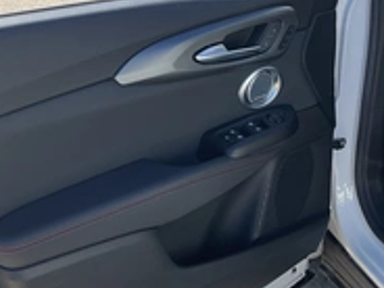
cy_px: 159
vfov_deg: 23.3
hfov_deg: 29.6
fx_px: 699
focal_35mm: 63
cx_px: 338
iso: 25
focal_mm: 3
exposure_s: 1/422
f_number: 1.8
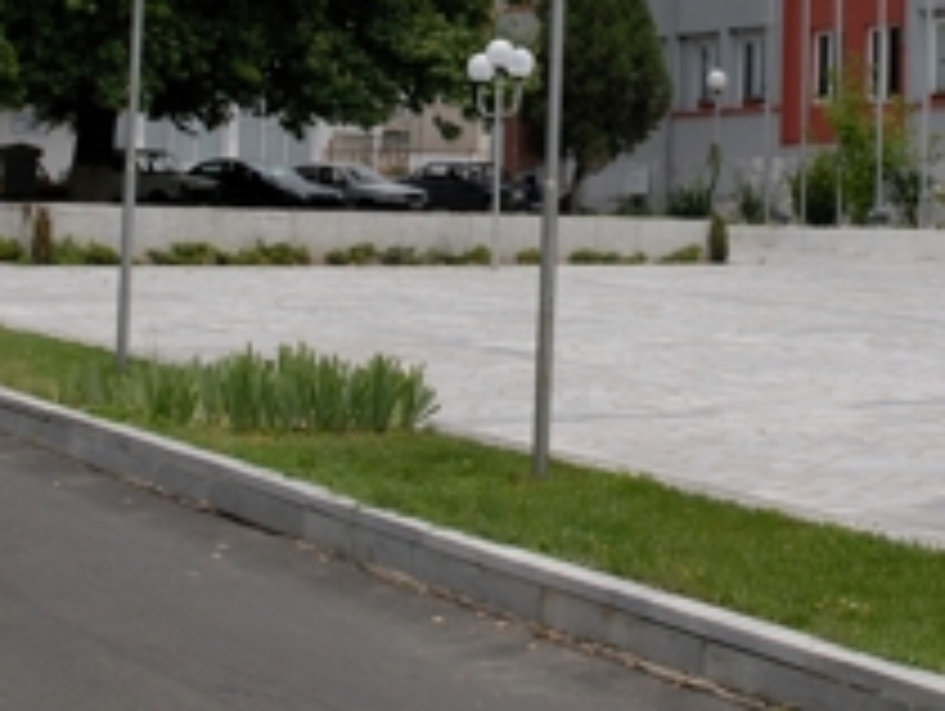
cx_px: 601
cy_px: 58
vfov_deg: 18.6
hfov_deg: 24.9
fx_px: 2132
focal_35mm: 78
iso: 100
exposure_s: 1/320
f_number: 9
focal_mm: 20
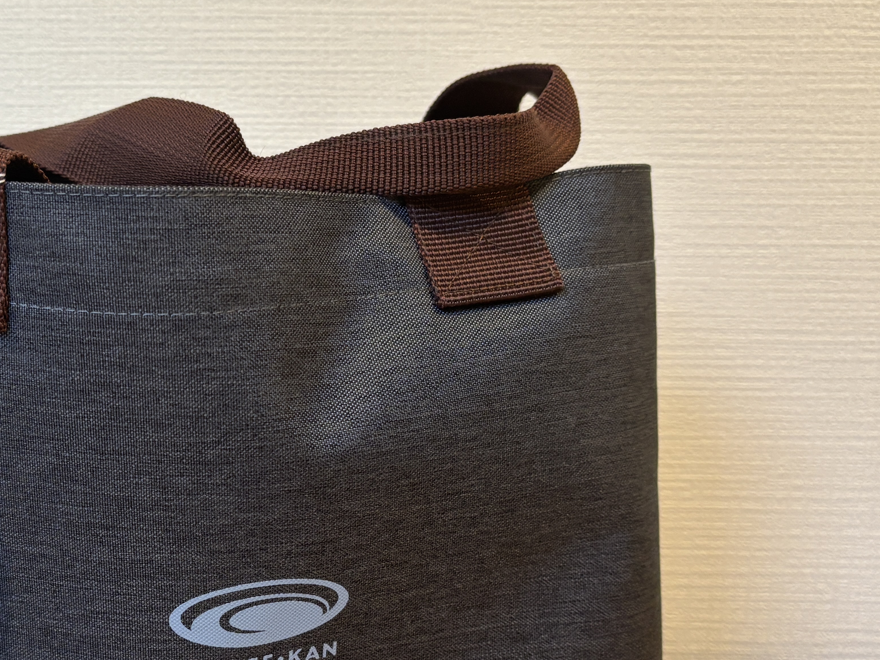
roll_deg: -0.5
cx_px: 210
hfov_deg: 38.5
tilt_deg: -8.7
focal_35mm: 48
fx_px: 1220
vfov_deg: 30.0
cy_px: 450
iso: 125
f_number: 1.6
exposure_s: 1/77
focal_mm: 5.96
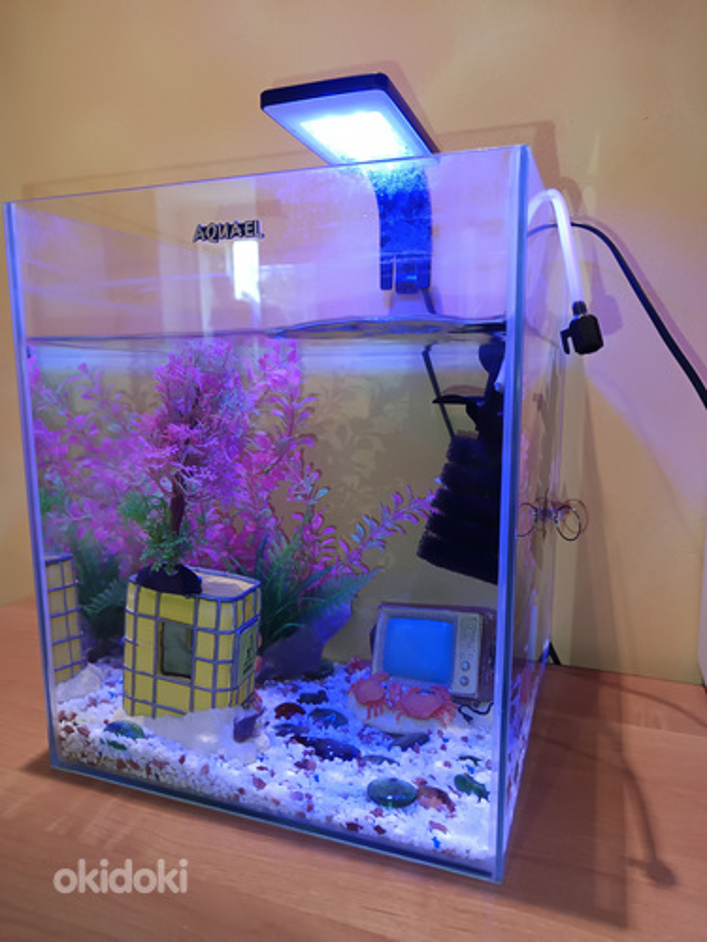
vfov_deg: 71.6
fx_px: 654
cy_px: 471
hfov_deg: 56.8
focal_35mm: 24
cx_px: 354
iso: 660
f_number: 1.7
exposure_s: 1/25
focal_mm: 5.31
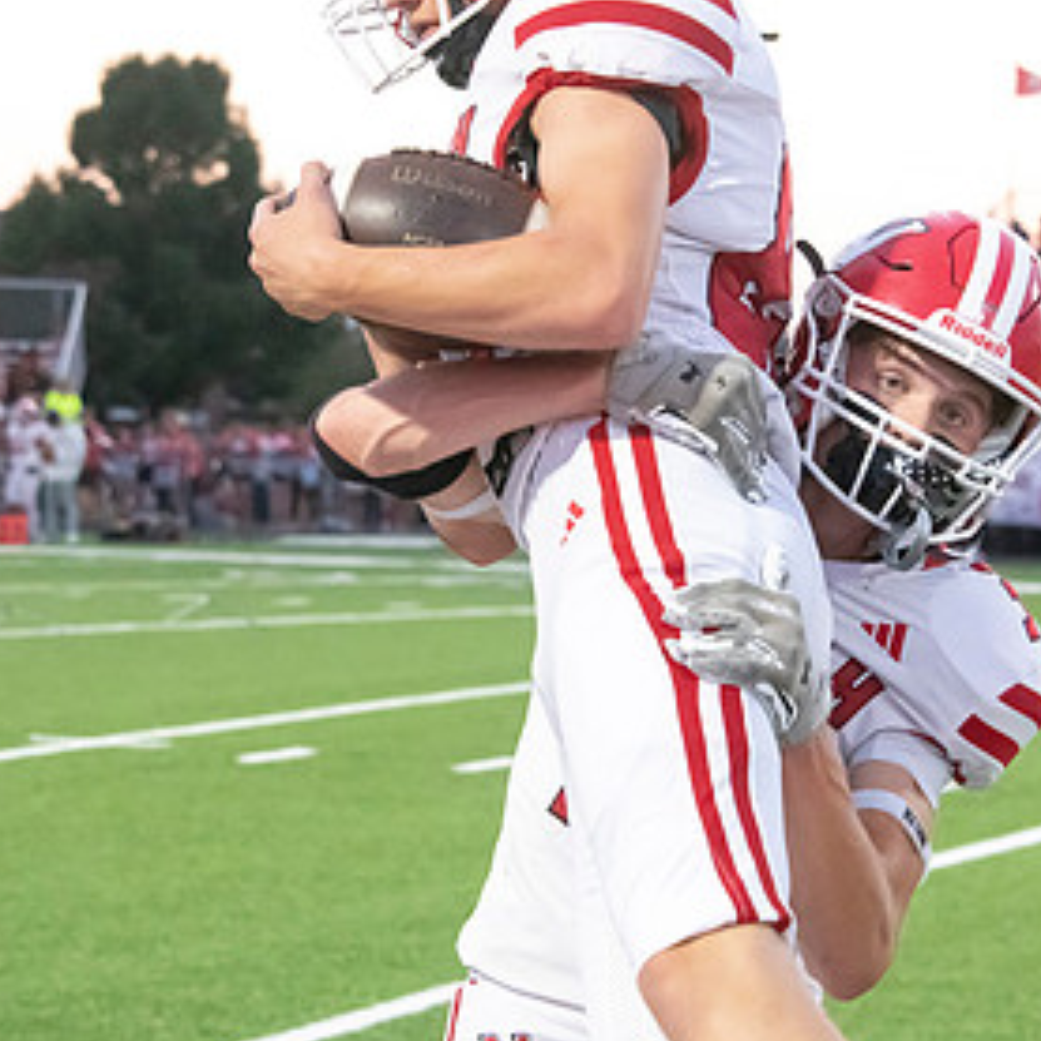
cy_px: 457
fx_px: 5444
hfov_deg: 10.9
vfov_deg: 10.9
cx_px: 579
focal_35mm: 160
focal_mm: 90
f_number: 7.1
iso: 10000
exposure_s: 1/400
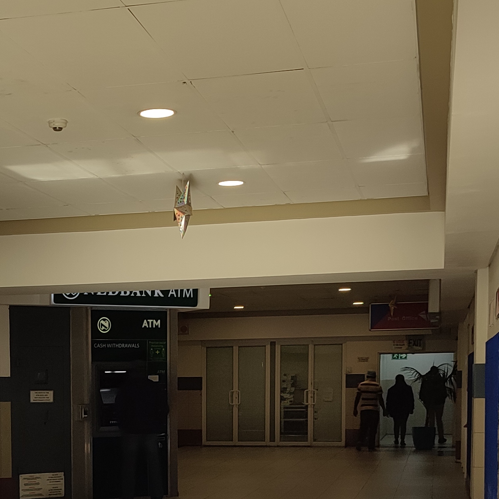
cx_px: 91
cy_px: 470
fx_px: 1093
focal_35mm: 67
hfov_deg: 25.2
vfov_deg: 24.8
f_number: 1.89
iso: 50
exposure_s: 1/197
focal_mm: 5.89
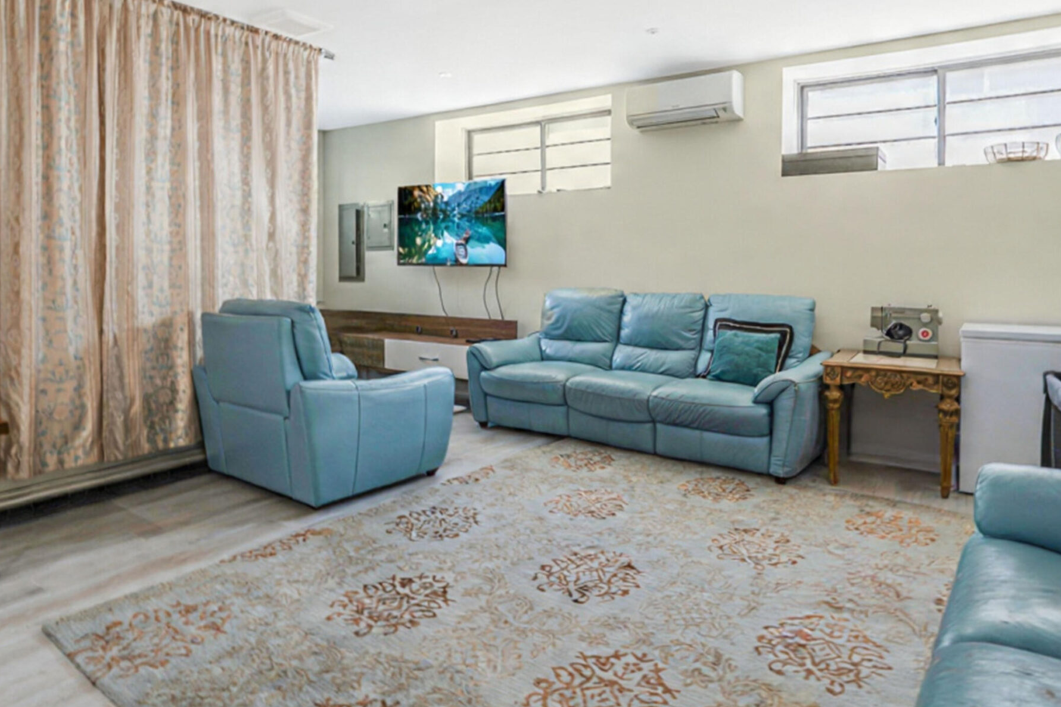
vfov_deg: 53.1
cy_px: 265
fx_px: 699
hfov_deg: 74.4
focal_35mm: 24
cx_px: 556
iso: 64
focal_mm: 16.5
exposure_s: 1/8
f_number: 4
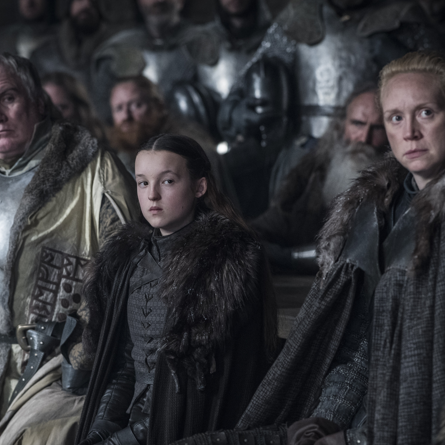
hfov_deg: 10.4
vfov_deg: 10.4
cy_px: 278
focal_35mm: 168
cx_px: 231
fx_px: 2443
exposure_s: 1/125
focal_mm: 105
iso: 3200
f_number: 3.2
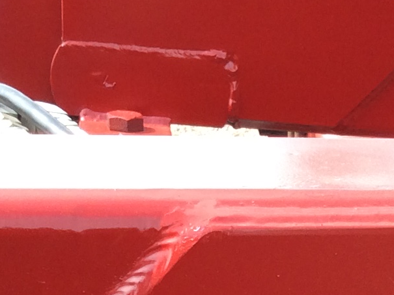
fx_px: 1557
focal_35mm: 137
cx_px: 431
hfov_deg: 14.1
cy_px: 625
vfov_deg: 9.9
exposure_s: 1/307
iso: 32
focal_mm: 3.3
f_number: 2.4
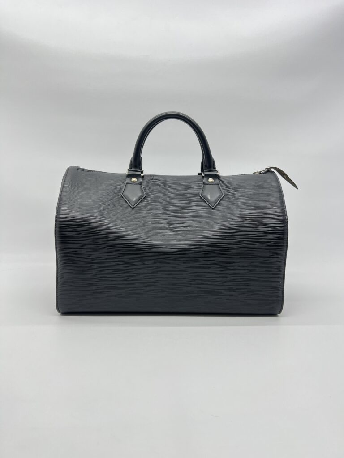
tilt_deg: -11.4
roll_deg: -0.2
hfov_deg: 53.1
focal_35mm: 26
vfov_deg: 67.3
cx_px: 172
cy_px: 229
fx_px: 345
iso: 32
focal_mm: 5.7
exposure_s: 1/104
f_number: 1.5
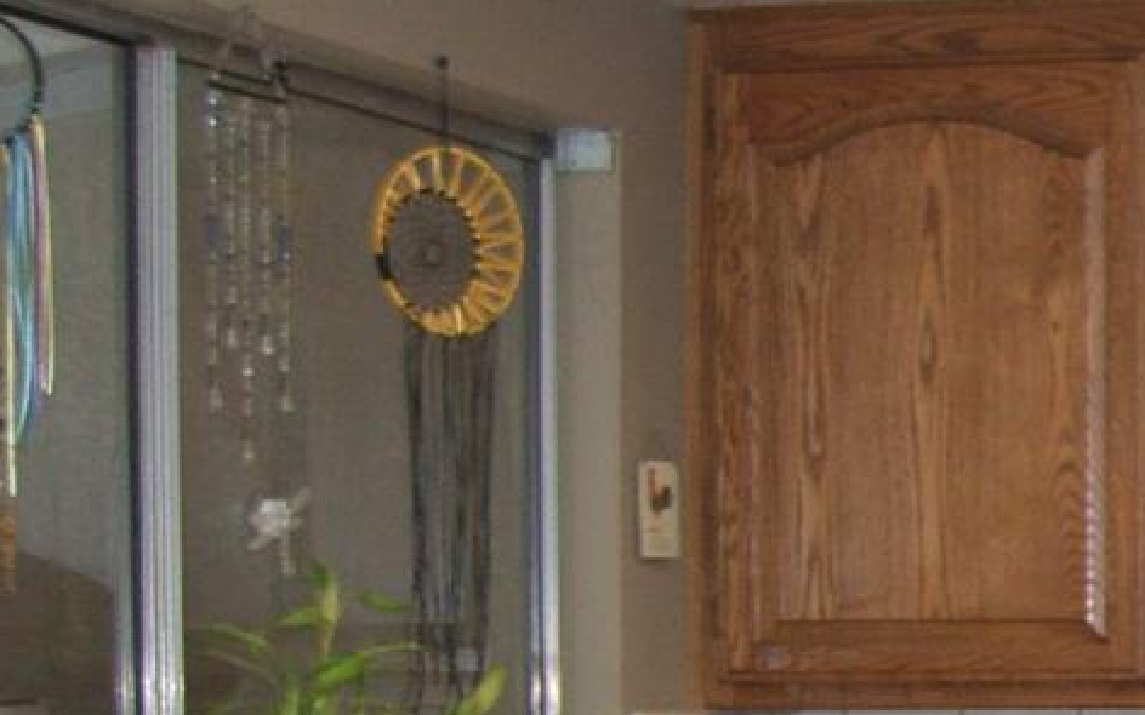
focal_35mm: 128
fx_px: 3994
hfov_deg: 15.1
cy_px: 967
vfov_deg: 10.0
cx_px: 1718
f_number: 2.8
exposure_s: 1/60
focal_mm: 7.9
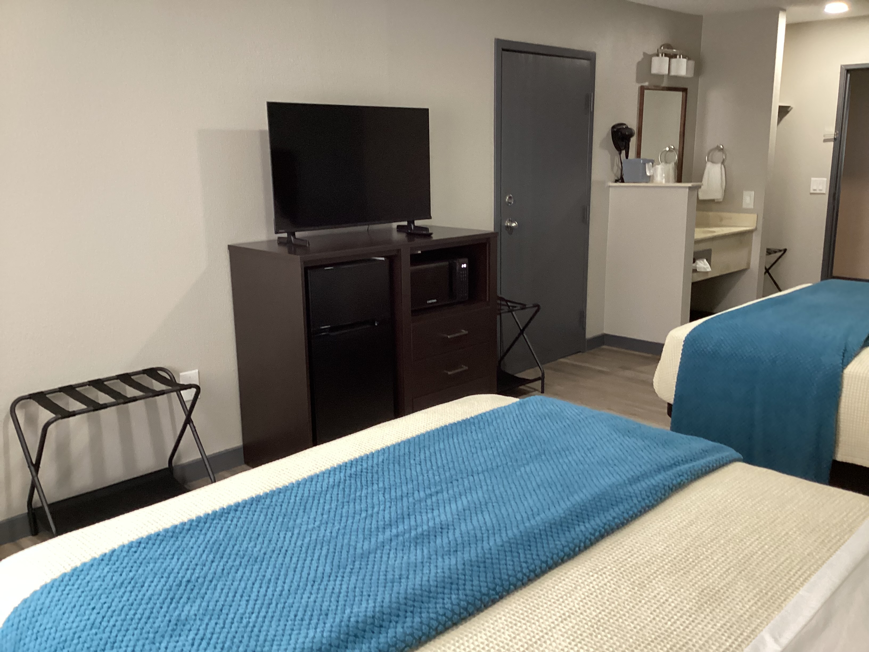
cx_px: 434
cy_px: 326
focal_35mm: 31
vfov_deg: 45.4
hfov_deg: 58.4
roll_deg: +0.6
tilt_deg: -14.1
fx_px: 778
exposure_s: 1/40
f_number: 2.4
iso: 250
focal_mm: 3.3
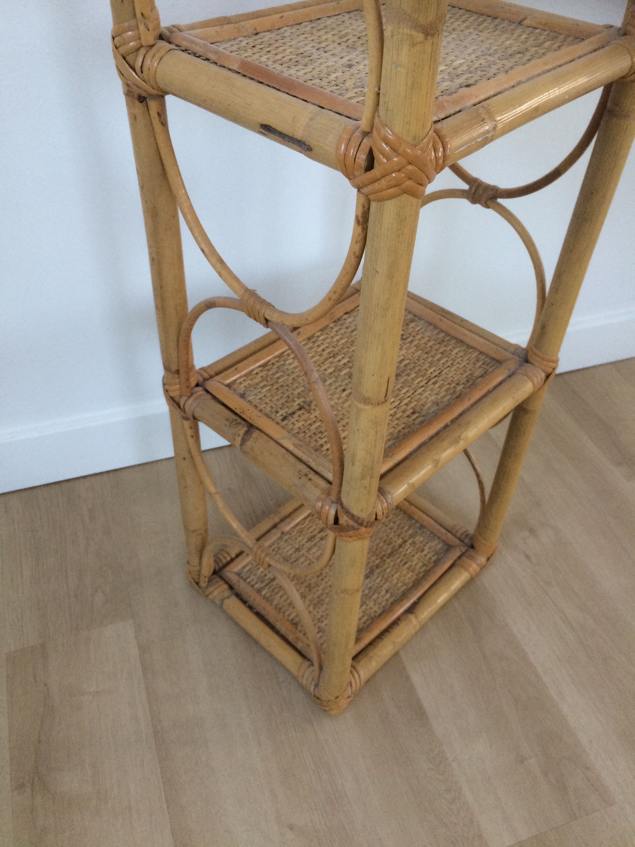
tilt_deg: -43.7
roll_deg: -1.8
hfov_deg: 48.2
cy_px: 424
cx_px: 318
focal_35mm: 29
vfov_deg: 61.7
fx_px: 709
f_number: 2.2
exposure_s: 1/33
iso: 80
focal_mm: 4.15
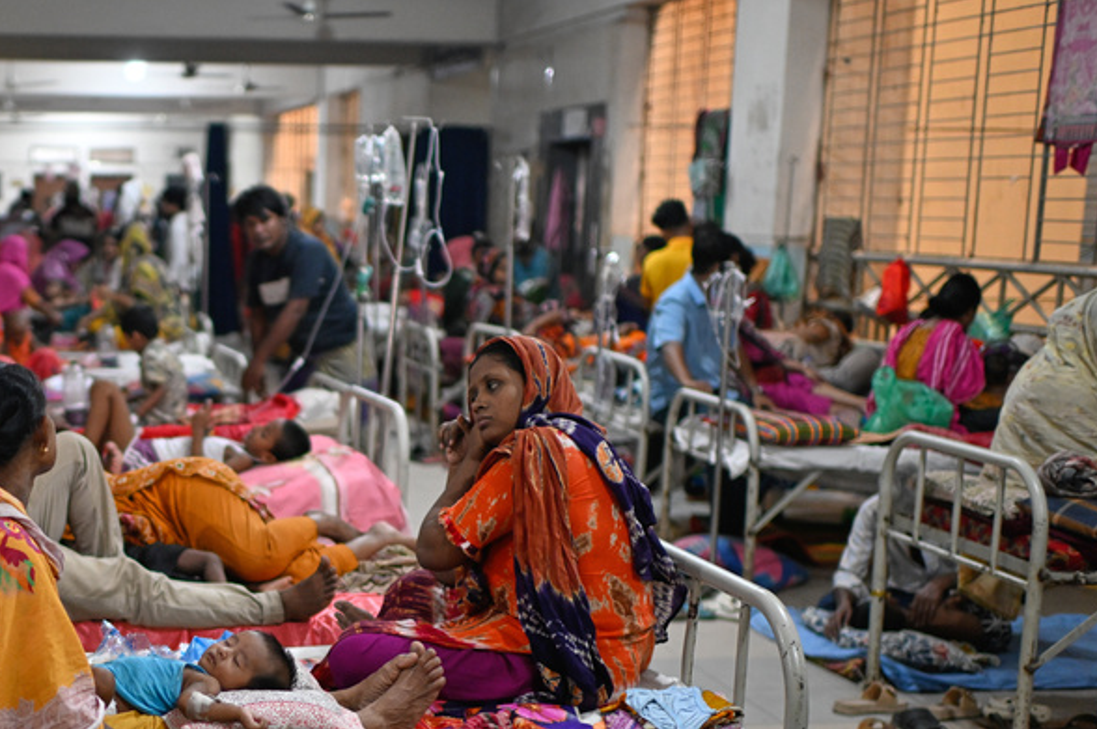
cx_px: 181
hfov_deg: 31.8
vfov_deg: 21.9
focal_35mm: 61
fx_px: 1857
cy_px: 589
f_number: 1.4
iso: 1600
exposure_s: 1/200
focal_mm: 35
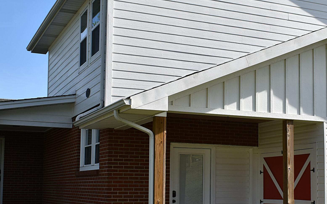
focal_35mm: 62
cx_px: 208
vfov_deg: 20.9
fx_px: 552
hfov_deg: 32.8
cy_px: 139
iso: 100
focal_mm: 21
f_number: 8
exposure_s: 1/250
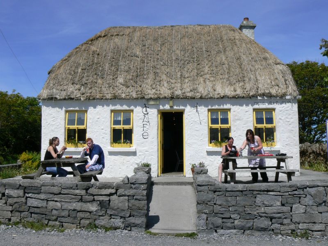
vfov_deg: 39.7
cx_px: 164
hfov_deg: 51.4
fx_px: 341
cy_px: 123
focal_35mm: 36
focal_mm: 6
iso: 80
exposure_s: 1/640
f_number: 8
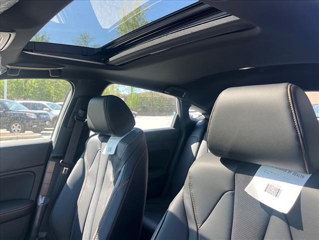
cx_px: 160
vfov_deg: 53.1
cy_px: 120
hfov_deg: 67.3
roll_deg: -3.9
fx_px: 240
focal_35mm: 26
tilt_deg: -0.4
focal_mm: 5.1
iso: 40
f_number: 1.6
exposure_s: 1/191
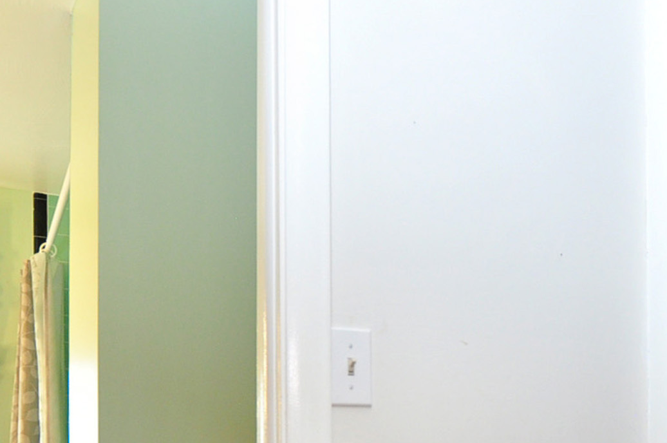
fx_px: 777
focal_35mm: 42
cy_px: 476
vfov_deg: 29.0
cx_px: 449
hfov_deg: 45.7
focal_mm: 10
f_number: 4.5
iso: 640
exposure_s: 1/80
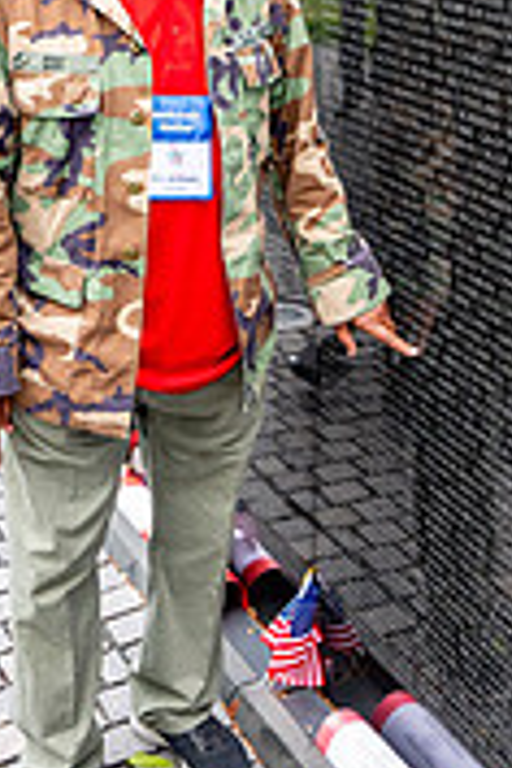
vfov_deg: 30.1
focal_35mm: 66
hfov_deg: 20.6
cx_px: 302
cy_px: 213
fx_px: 1408
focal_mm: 26
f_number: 8
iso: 1600
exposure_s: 1/640
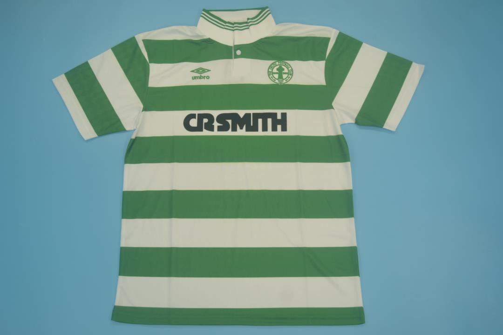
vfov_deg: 36.9
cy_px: 168
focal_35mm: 36
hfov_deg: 53.1
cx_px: 252
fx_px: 503
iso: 200
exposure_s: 1/160
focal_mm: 24
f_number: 4
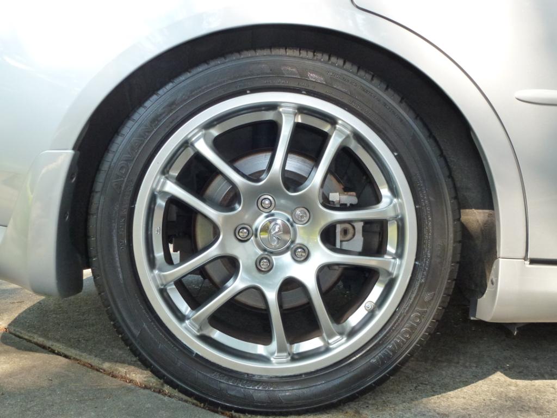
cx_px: 278
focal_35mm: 33
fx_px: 531
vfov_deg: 42.9
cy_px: 209
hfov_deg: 55.4
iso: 320
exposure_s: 1/125
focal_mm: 5.9
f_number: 3.6
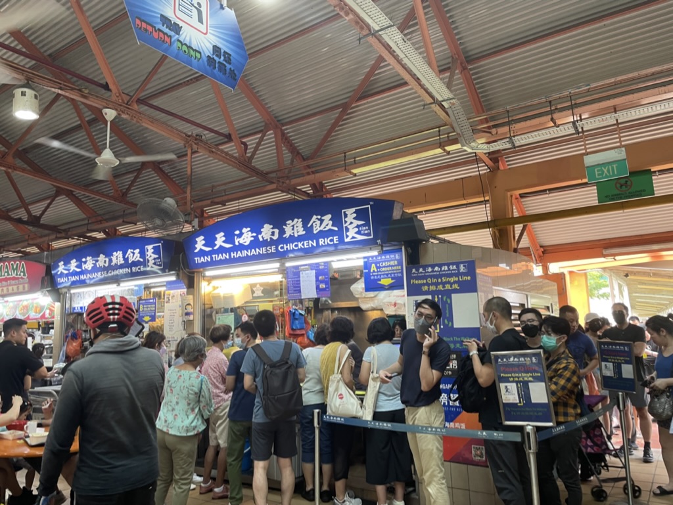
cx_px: 336
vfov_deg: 53.1
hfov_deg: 67.3
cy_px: 252
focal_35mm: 26
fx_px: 506
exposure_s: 1/50
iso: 64
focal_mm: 4.2
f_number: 1.6
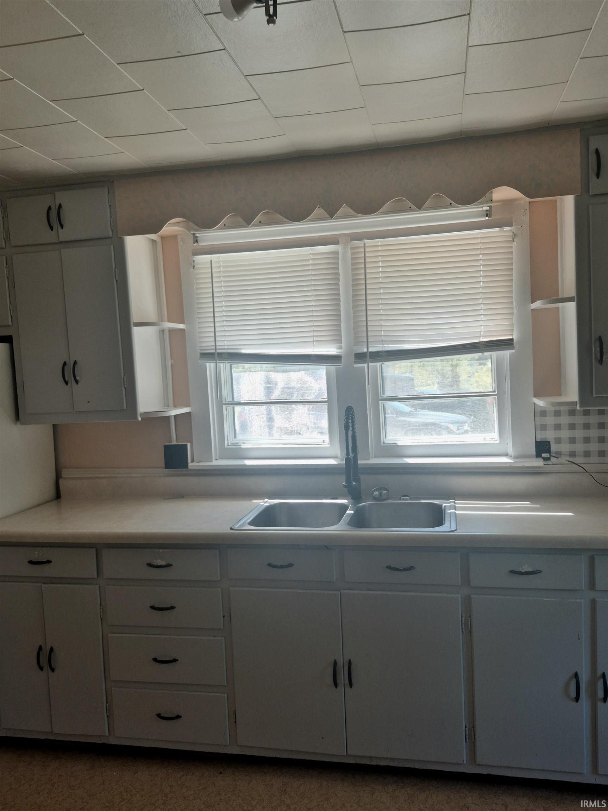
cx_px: 304
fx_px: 539
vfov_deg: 73.9
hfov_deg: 58.9
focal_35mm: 23
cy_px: 406
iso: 25
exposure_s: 1/244
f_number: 1.8
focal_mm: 5.4
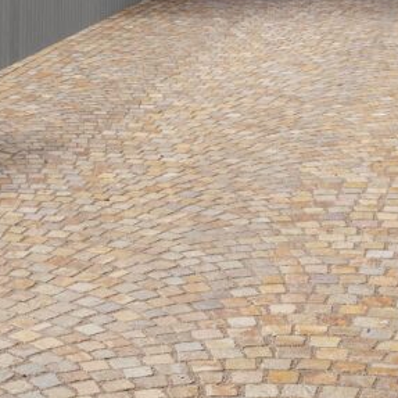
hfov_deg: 18.0
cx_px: -165
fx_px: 1145
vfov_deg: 18.9
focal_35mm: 88
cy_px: -50
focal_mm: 29
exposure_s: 1/30
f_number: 16
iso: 100
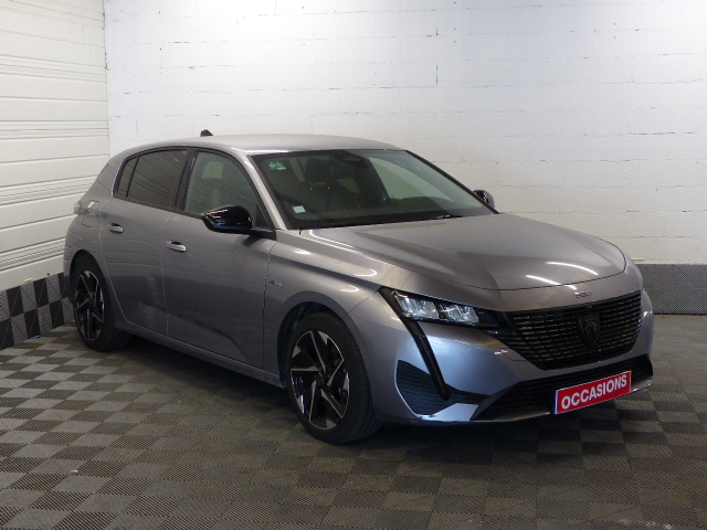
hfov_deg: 37.5
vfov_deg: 28.6
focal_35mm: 51
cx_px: 354
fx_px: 1042
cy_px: 265
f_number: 2.8
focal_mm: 8.7
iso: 250
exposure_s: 1/60
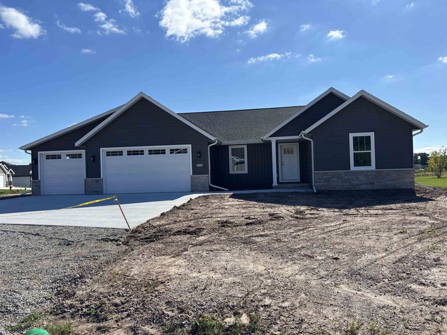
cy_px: 168
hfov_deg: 67.3
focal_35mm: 26
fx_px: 336
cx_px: 224
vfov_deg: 53.1
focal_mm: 5.96
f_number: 1.6
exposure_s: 1/4425
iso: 50
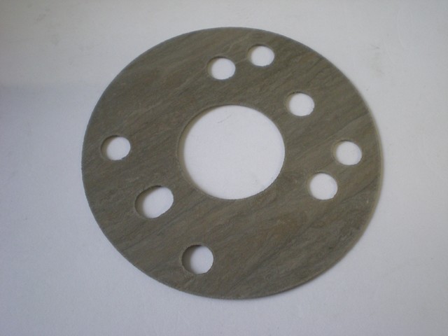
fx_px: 569
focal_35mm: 44
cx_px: 224
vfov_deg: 32.9
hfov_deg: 42.9
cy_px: 168
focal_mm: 7.4
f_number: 3.5
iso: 200
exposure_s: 1/36.5
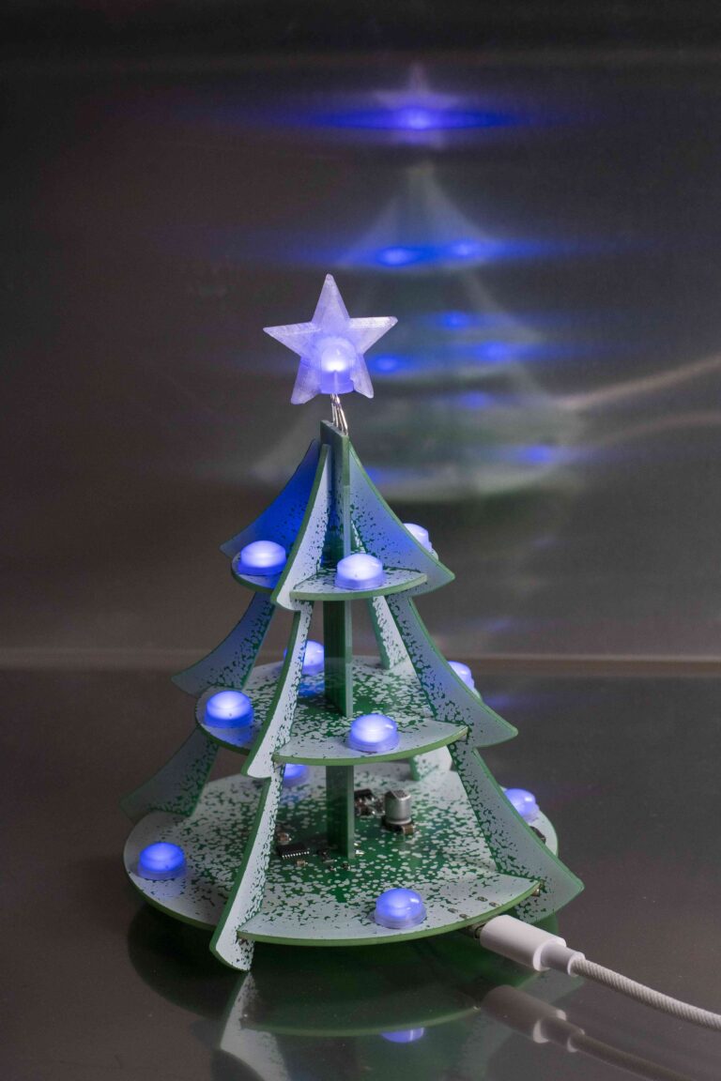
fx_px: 2253
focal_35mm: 75
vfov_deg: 27.0
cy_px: 540
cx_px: 360
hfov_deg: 18.2
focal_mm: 50
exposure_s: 1/160
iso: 640
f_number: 8
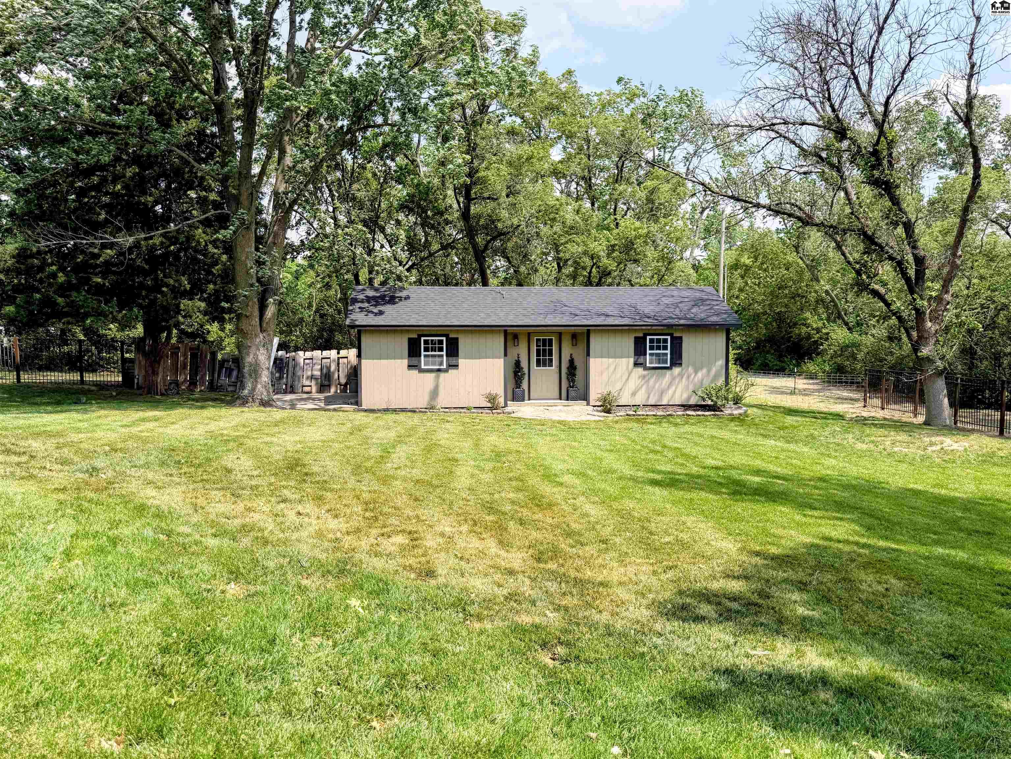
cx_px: 506
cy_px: 380
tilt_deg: -3.1
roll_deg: +2.8
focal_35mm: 24
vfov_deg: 56.8
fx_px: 701
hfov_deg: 71.6
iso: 80
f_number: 1.78
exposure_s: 1/2907
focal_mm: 6.76
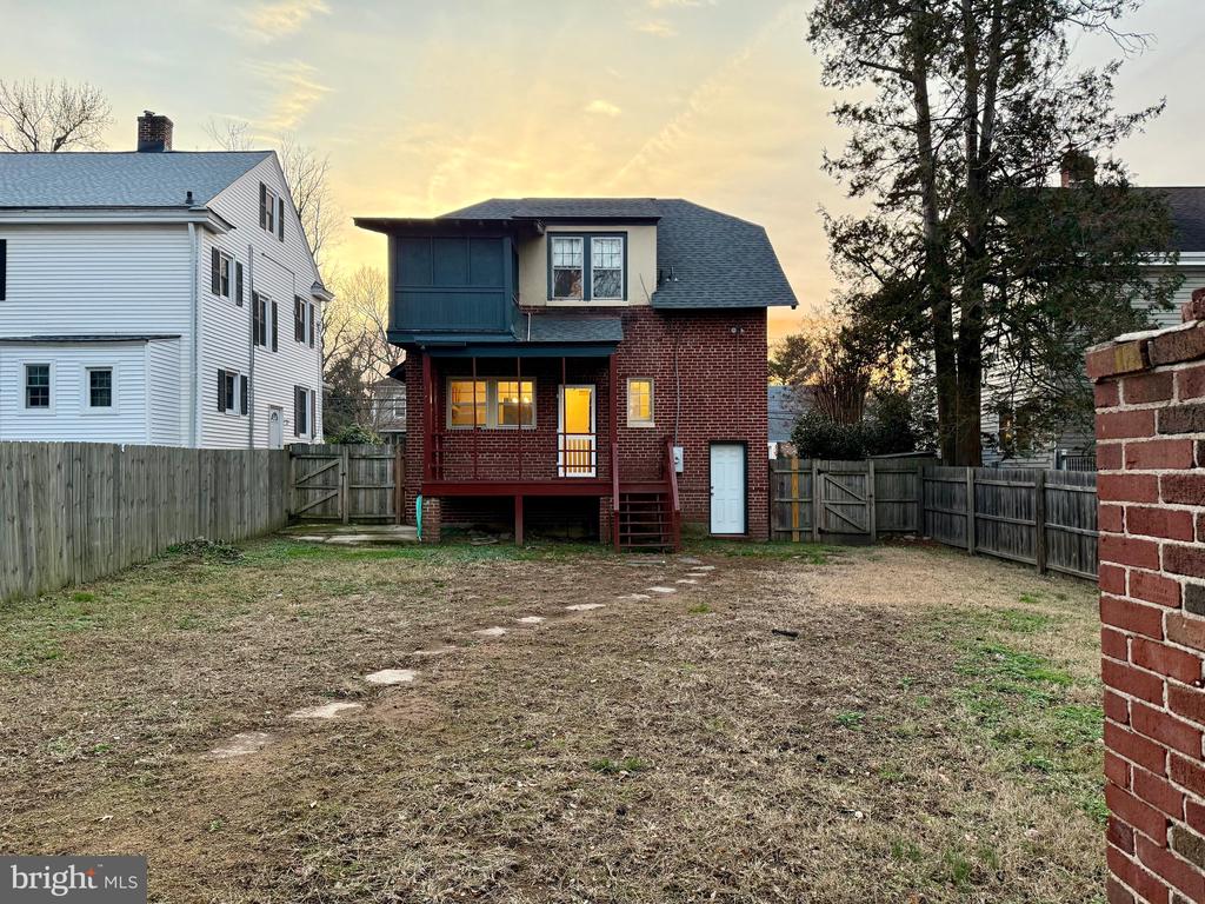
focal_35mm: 24
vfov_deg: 56.8
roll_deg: +0.9
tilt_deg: +2.1
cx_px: 602
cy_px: 452
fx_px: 835
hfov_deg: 71.6
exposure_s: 1/158
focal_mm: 6.76
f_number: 1.78
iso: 125
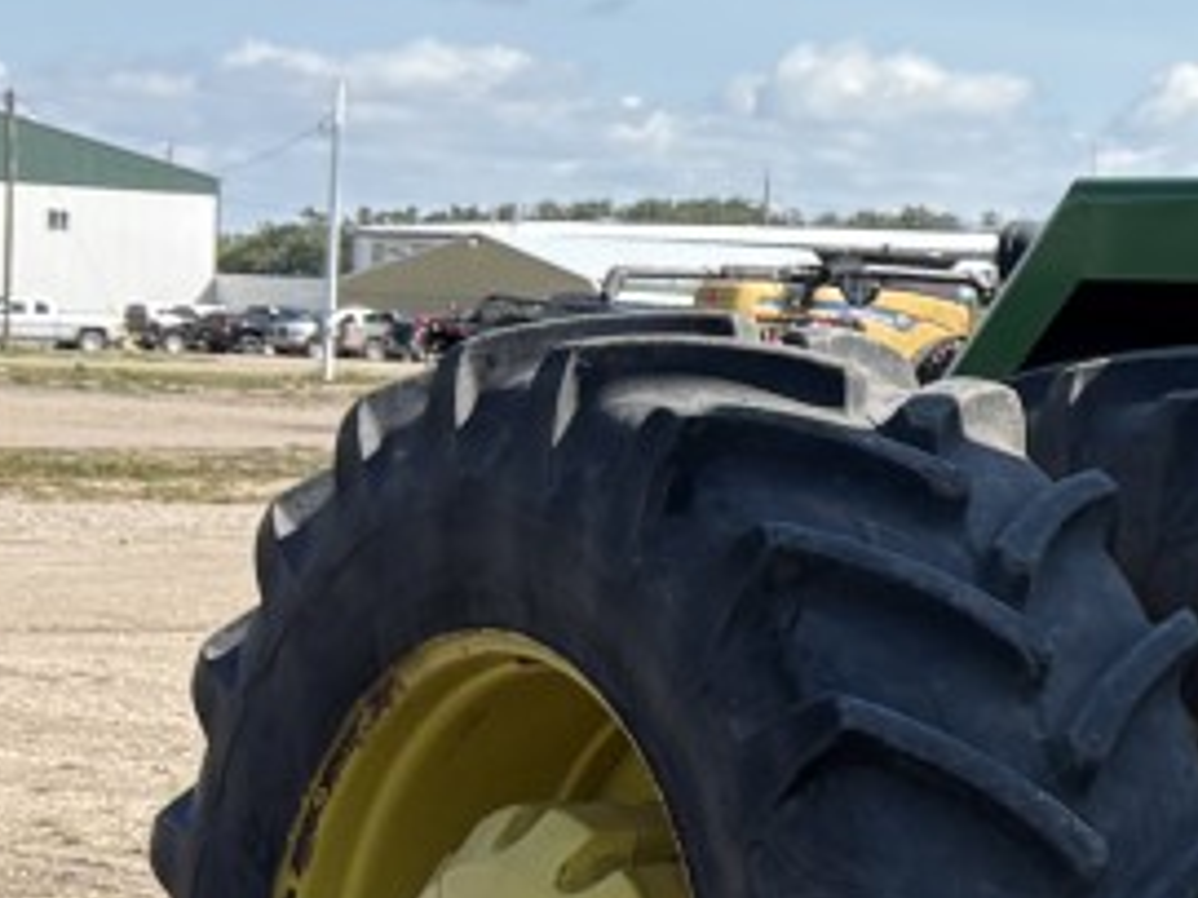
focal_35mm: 138
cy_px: 469
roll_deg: -1.7
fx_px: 4774
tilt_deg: -1.0
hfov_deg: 11.3
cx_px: 3112
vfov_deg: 10.7
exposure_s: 1/2538
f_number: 1.6
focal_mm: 5.96
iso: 50
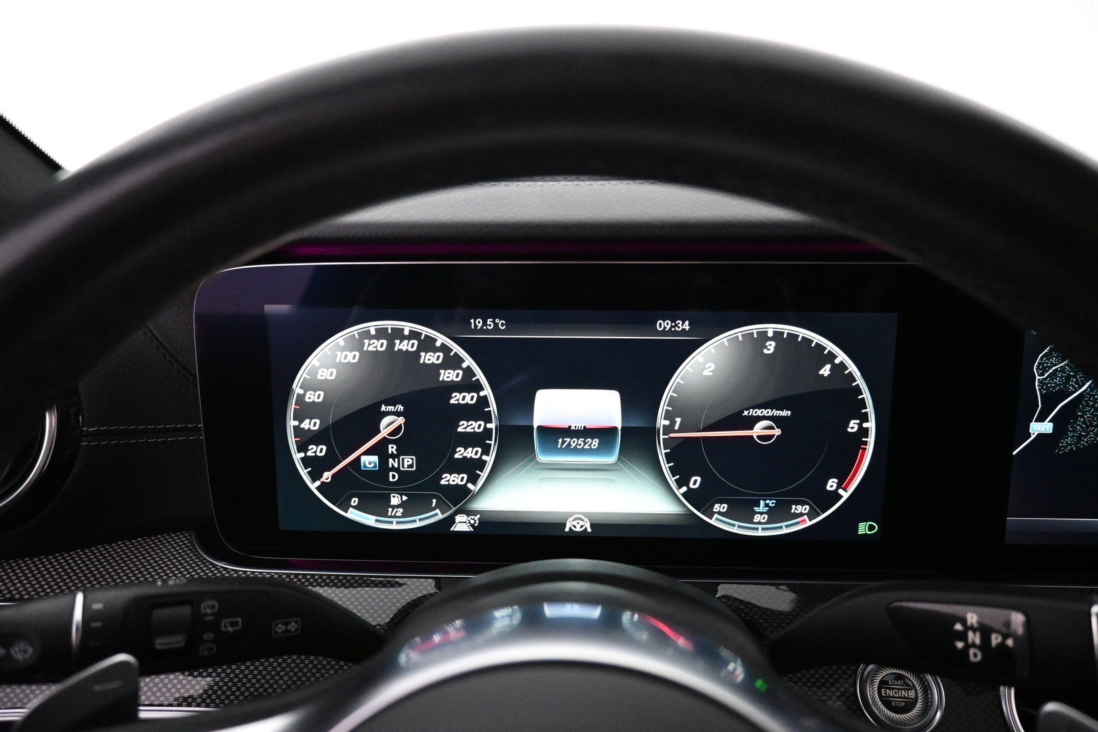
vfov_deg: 53.1
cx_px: 549
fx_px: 732
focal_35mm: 24
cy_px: 366
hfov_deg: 73.7
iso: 4000
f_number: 3.5
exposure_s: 1/80
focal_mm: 16
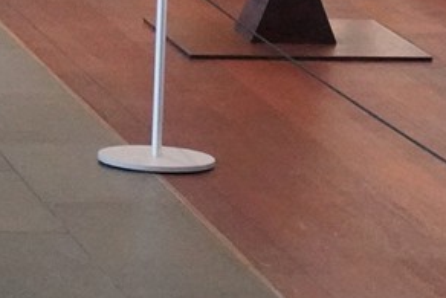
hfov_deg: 5.8
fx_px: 4239
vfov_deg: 3.9
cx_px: -600
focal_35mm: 342
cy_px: -513
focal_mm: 50
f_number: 9
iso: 10000
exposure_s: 1/100
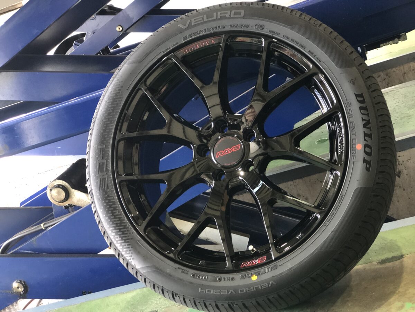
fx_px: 683
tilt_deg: -14.5
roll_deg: +19.2
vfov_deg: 25.7
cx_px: 208
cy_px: 156
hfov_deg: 33.8
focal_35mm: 57
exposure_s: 1/30
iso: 400
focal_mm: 6.6
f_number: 2.8
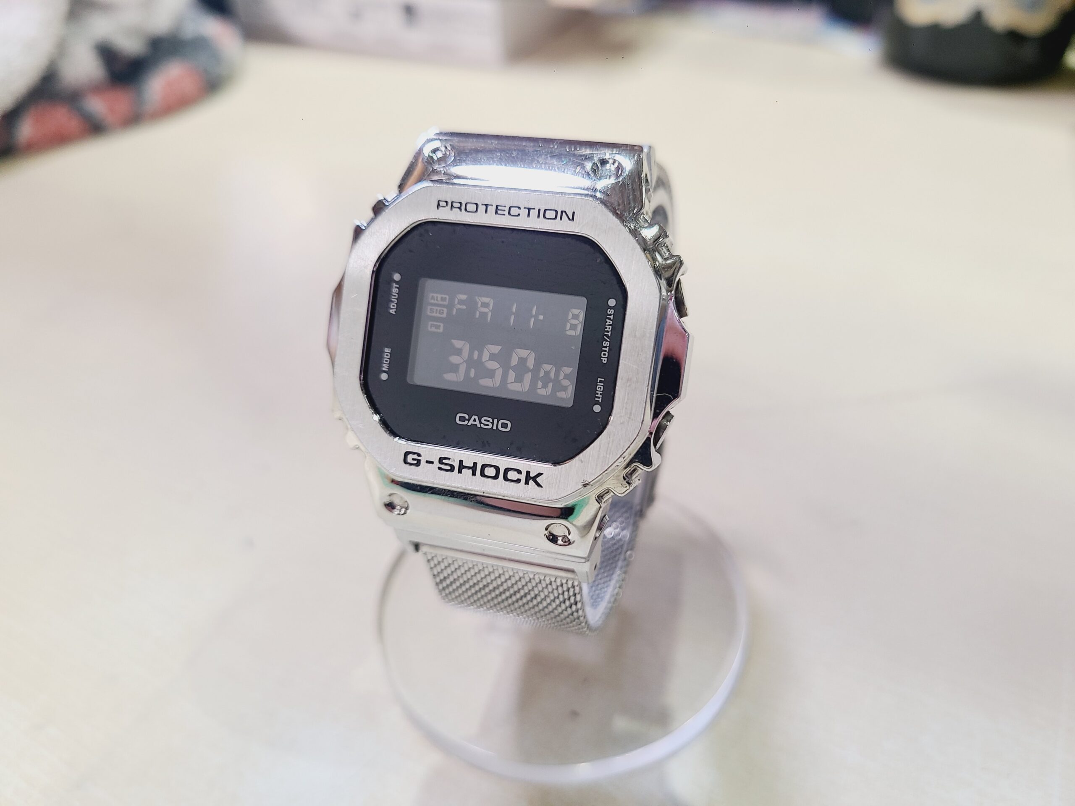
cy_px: 403
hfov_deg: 67.3
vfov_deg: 53.1
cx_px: 538
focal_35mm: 26
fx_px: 807
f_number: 1.8
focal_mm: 5.4
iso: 125
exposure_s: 1/50
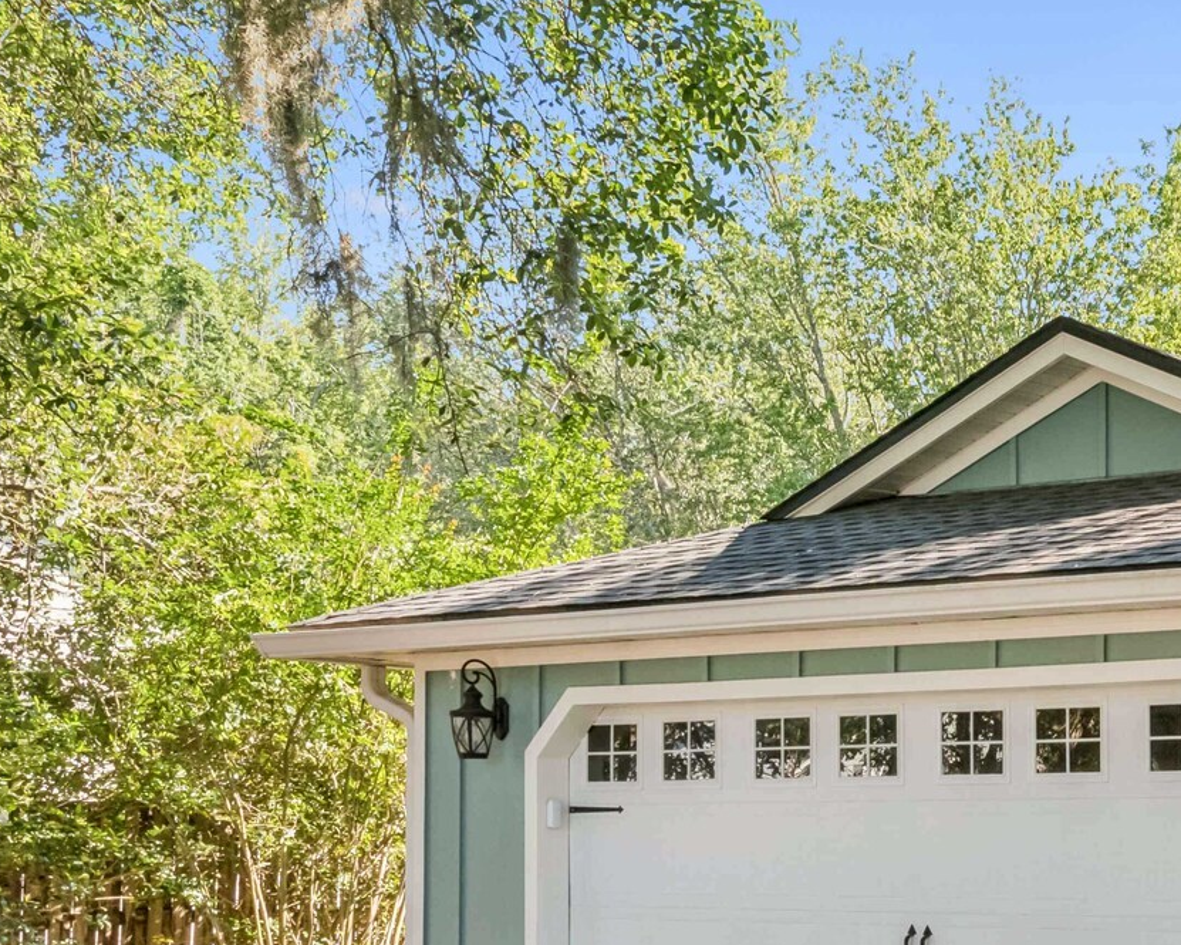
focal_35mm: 59
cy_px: 841
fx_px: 2062
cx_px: 1593
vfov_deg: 25.1
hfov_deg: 26.4
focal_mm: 17
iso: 250
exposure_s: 1/125
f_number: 8
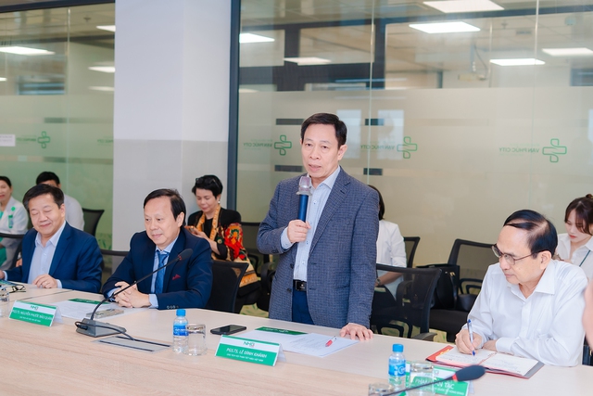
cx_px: 296
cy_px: 198
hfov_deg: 39.6
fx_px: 824
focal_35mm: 50
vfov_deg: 27.0
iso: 320
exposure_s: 1/125
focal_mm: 50
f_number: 2.8
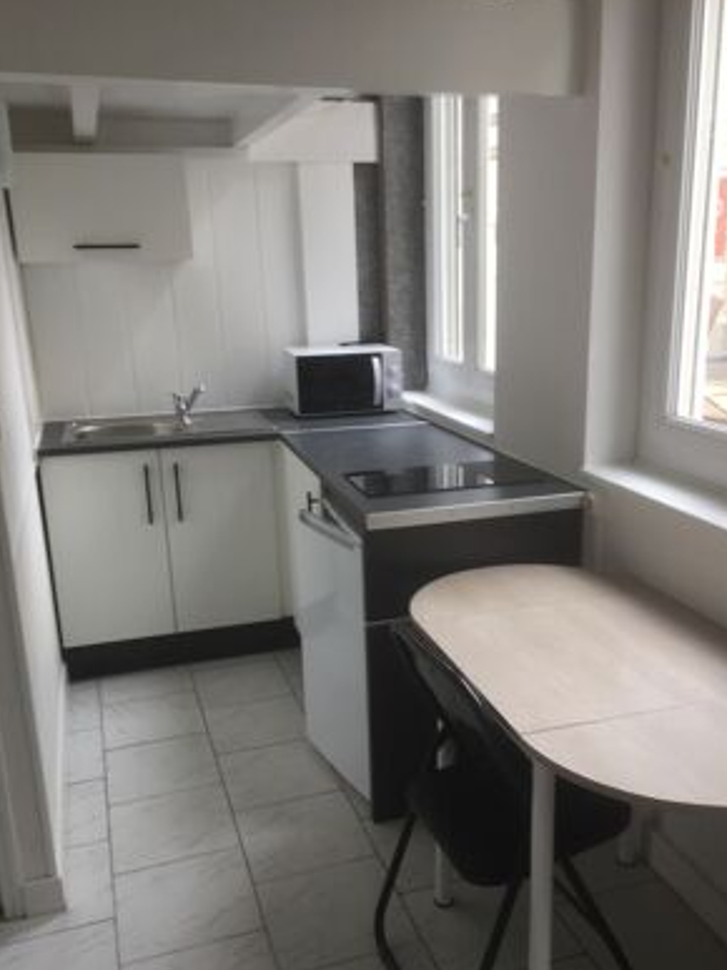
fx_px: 897
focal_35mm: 32
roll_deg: +1.1
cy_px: 525
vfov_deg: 56.8
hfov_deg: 44.1
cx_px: 394
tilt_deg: -14.9
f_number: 2.2
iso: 32
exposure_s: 1/50
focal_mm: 4.15
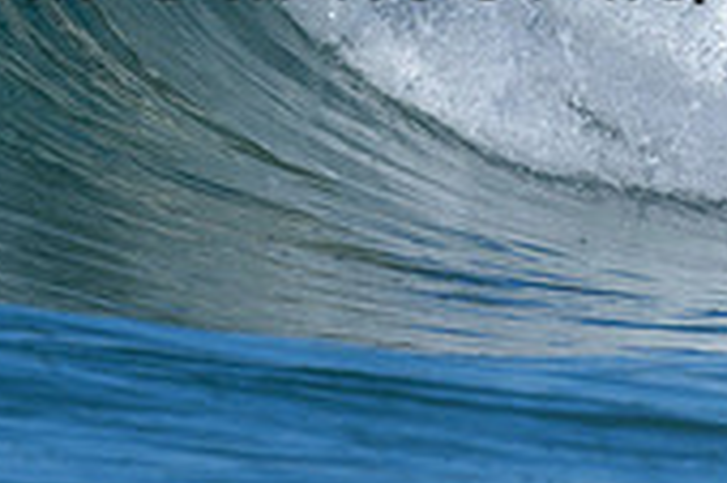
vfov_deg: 0.4
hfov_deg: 0.5
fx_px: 75917
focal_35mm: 3763
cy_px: -213
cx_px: 297
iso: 200
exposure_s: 1/2000
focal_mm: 800
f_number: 6.3
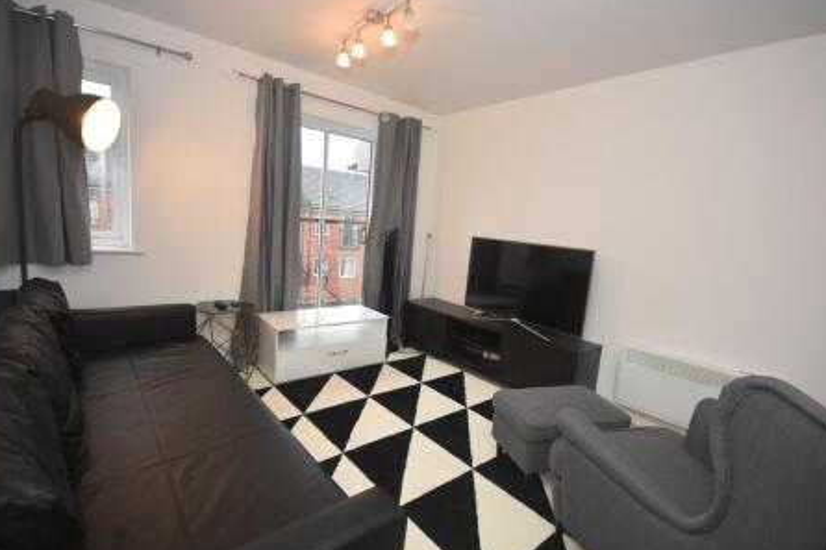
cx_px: 419
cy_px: 273
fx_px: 367
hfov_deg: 96.8
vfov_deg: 73.7
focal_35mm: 16
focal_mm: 10
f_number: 4
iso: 400
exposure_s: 1/60
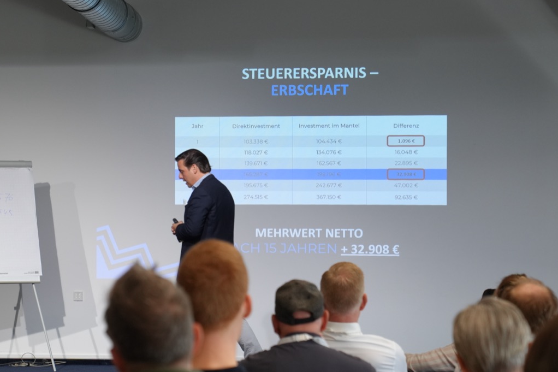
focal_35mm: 137
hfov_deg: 14.9
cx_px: 158
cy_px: 212
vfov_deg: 10.0
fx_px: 2123
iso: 640
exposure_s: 1/160
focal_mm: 70
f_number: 4
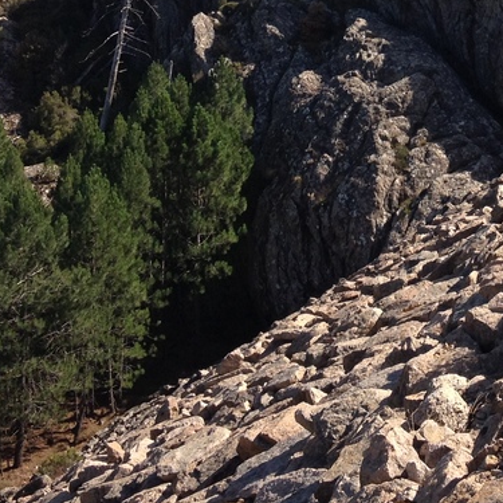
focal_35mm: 99
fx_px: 1628
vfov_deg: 17.0
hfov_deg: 17.2
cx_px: 490
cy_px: -44
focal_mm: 4.28
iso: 64
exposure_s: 1/1151
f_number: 2.4
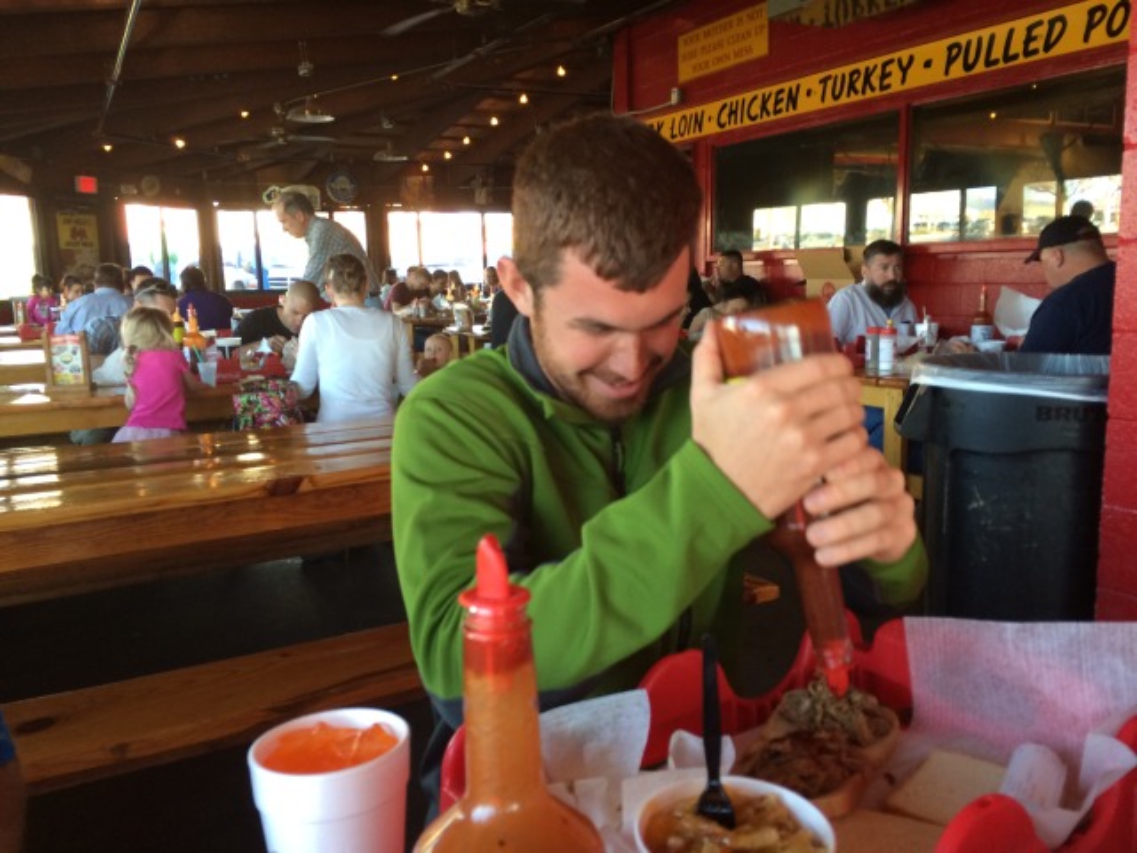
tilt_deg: -10.8
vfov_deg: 48.2
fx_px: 953
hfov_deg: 61.7
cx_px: 568
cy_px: 426
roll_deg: +1.3
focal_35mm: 29
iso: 64
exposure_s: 1/30
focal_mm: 4.15
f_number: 2.2
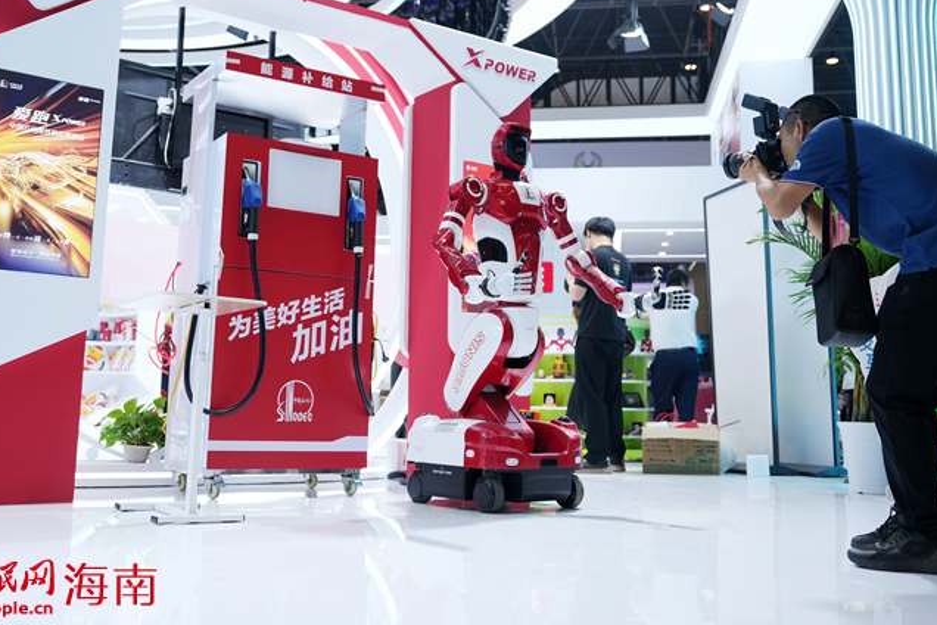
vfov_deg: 34.1
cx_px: 449
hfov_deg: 49.5
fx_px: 1015
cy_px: 251
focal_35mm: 39
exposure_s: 1/320
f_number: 2.8
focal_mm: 31
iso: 250
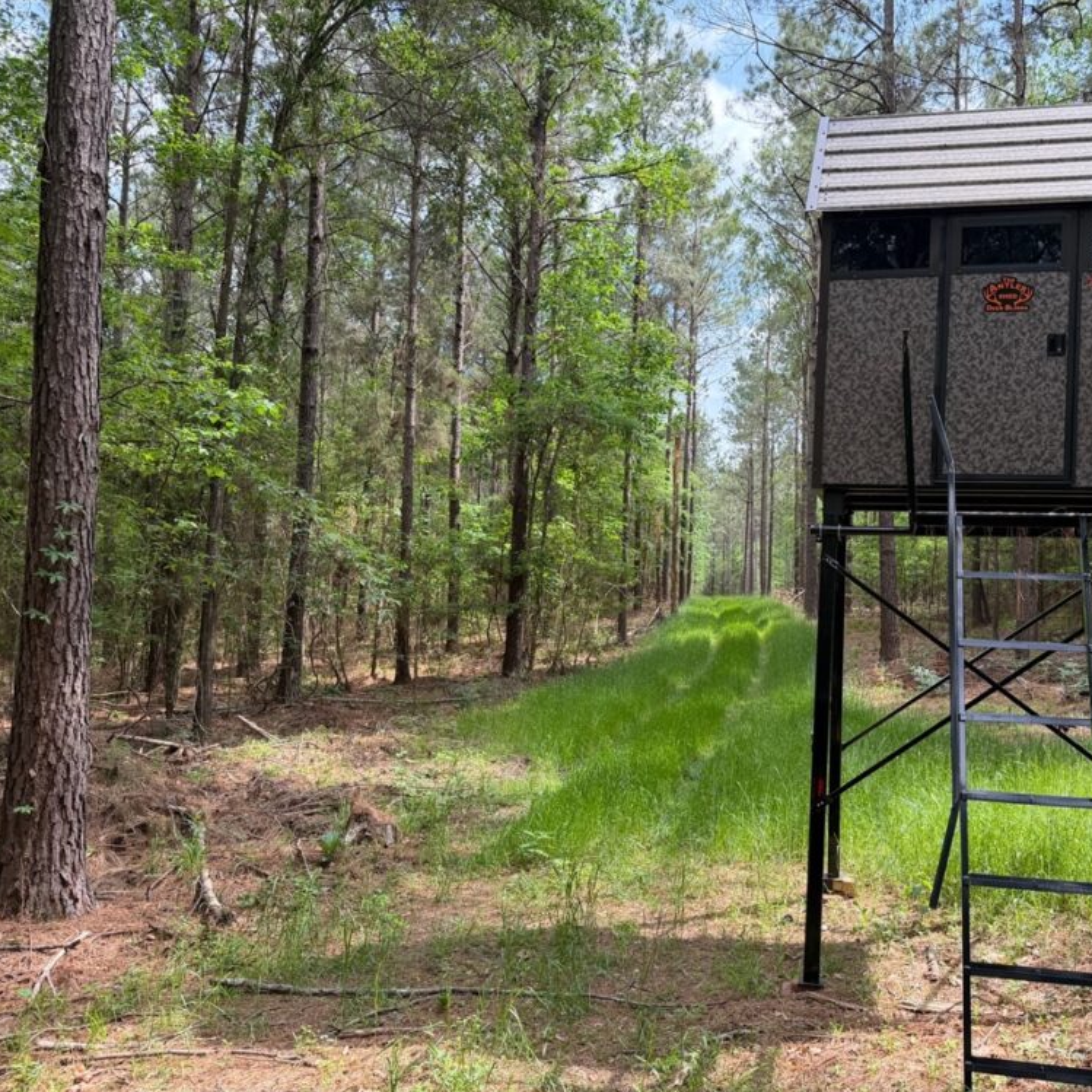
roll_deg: -1.7
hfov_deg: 55.1
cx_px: 666
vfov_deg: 55.6
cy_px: 558
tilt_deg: +1.8
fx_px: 1035
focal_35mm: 29
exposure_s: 1/909
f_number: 1.78
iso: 100
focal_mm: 6.76
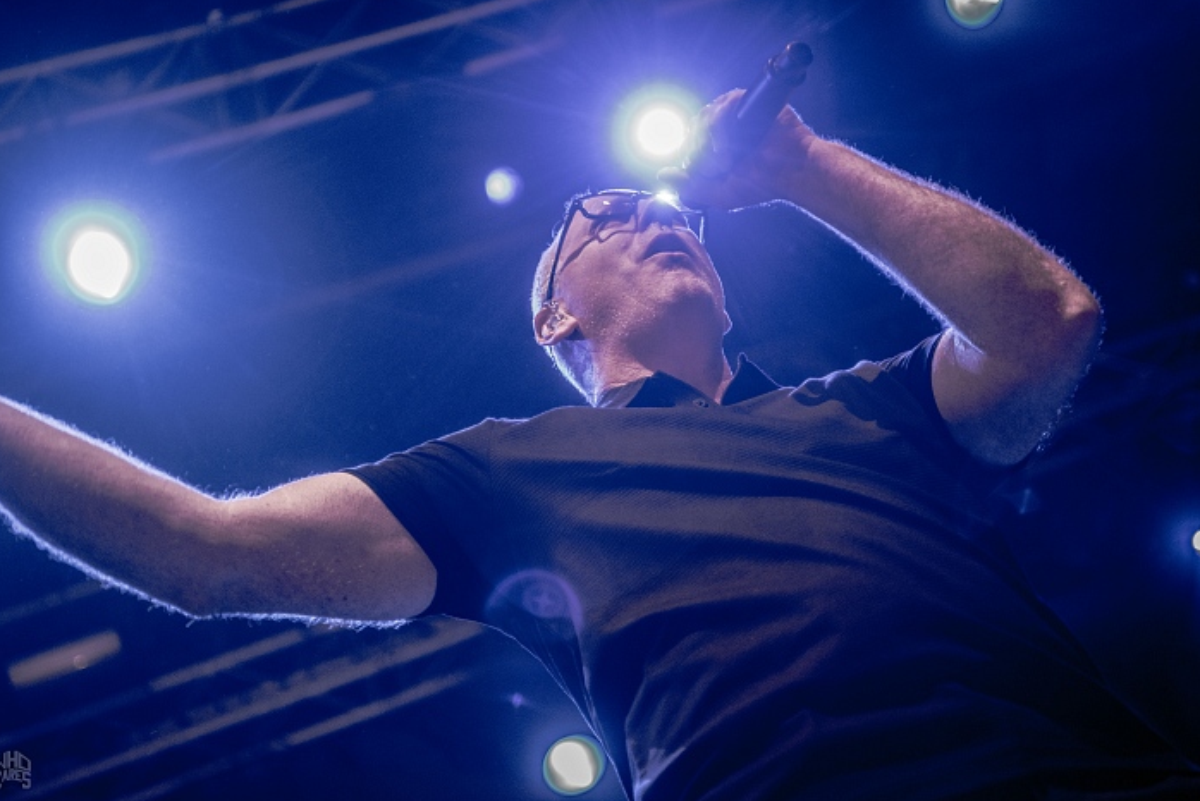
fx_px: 2134
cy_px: 391
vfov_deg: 21.3
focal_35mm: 64
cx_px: 600
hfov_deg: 31.4
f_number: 2.8
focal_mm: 62
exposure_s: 1/100
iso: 1250
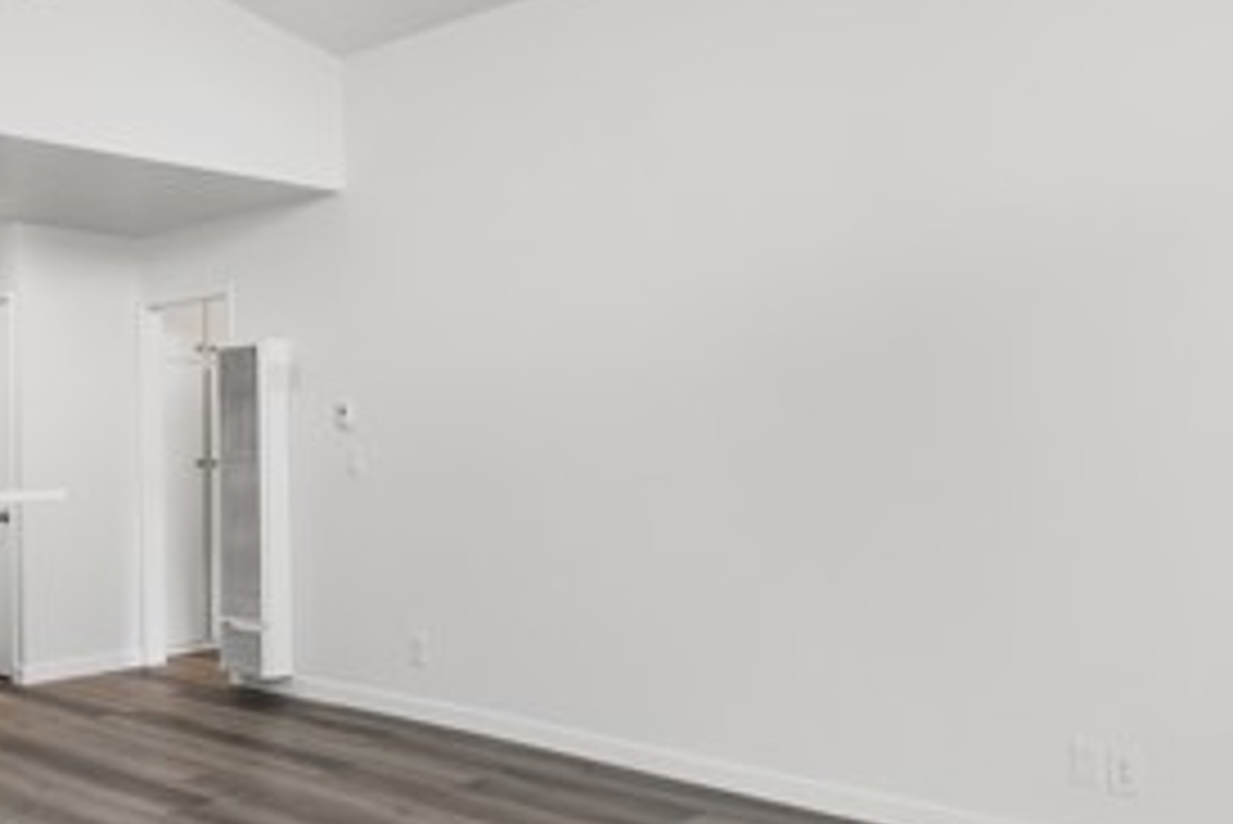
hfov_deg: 53.7
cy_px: 432
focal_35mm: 35
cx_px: 454
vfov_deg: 37.9
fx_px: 1199
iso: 320
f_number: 7.1
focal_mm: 10
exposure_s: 1/15
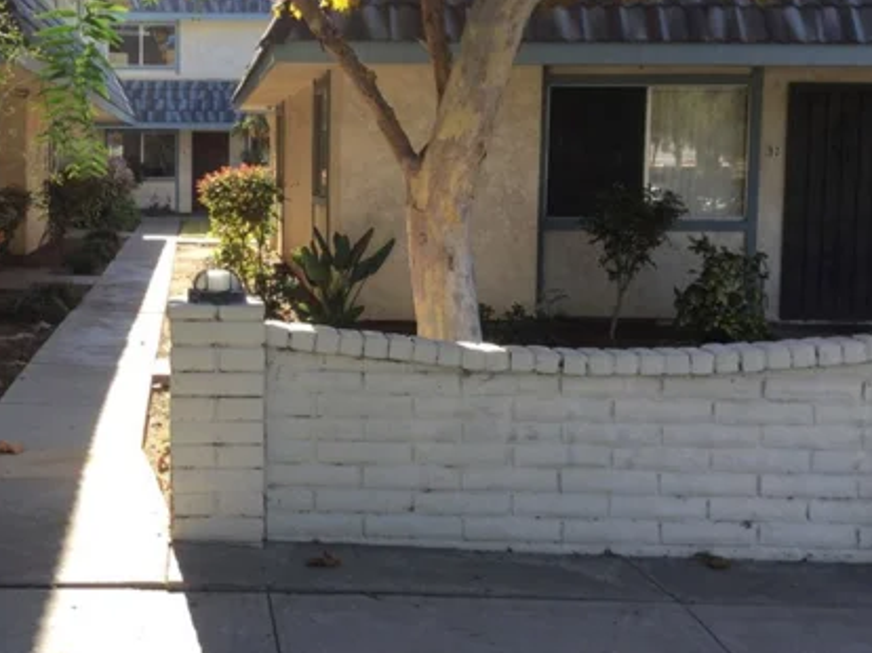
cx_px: 170
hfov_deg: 33.3
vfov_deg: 26.0
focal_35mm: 56
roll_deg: +0.2
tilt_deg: -4.0
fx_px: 1410
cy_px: 255
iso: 25
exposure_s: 1/281
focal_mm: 3.3
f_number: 2.4
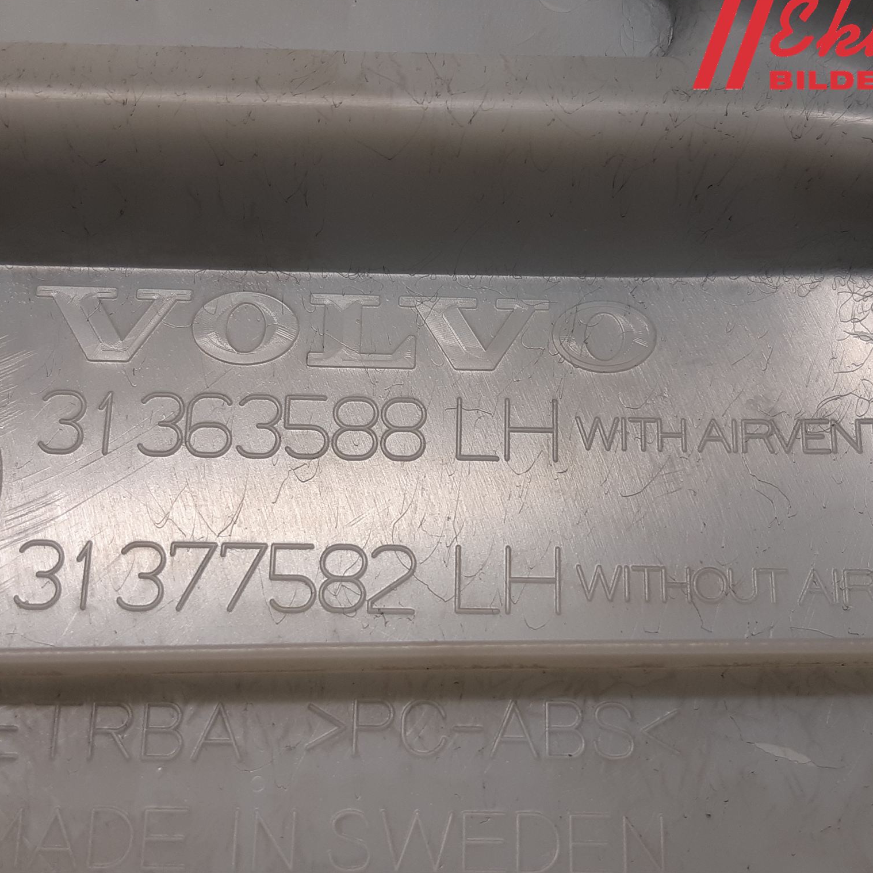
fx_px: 885
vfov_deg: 52.5
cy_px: 434
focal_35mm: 31
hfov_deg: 52.5
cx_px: 457
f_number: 1.7
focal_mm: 3.93
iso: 50
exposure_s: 1/50
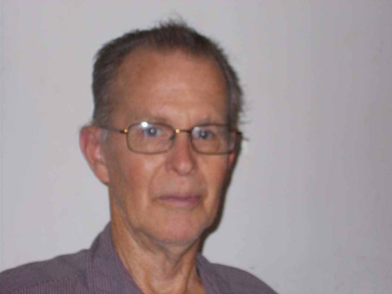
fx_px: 1121
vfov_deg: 14.9
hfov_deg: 19.8
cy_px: 147
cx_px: 196
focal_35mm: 99
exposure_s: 1/60
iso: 200
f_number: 5.5
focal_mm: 17.6
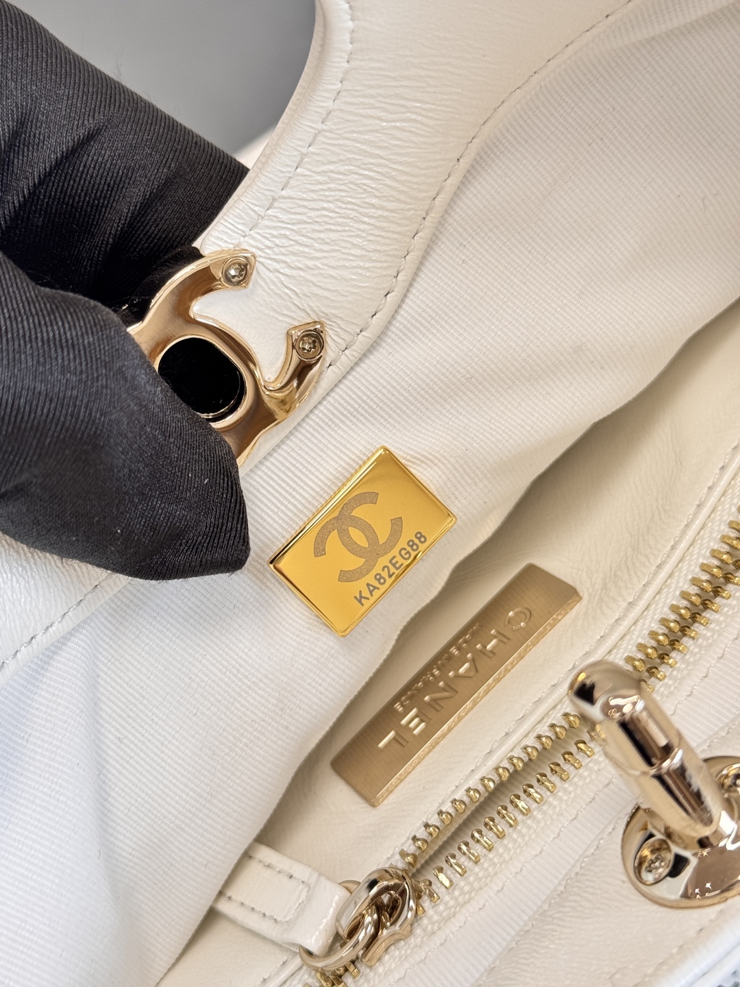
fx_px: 1368
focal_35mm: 48
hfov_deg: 30.3
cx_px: 370
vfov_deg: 39.7
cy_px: 494
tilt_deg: -49.7
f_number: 1.78
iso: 80
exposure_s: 1/111
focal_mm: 6.76
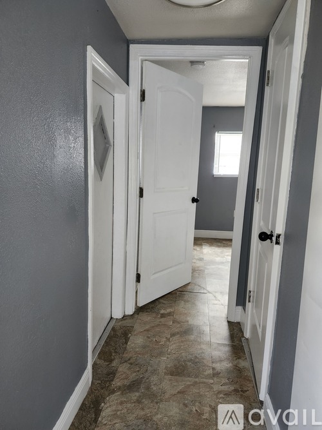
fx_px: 285
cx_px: 161
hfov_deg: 58.9
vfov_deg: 73.9
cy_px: 215
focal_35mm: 23
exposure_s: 1/60
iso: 640
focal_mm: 5.54
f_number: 1.8
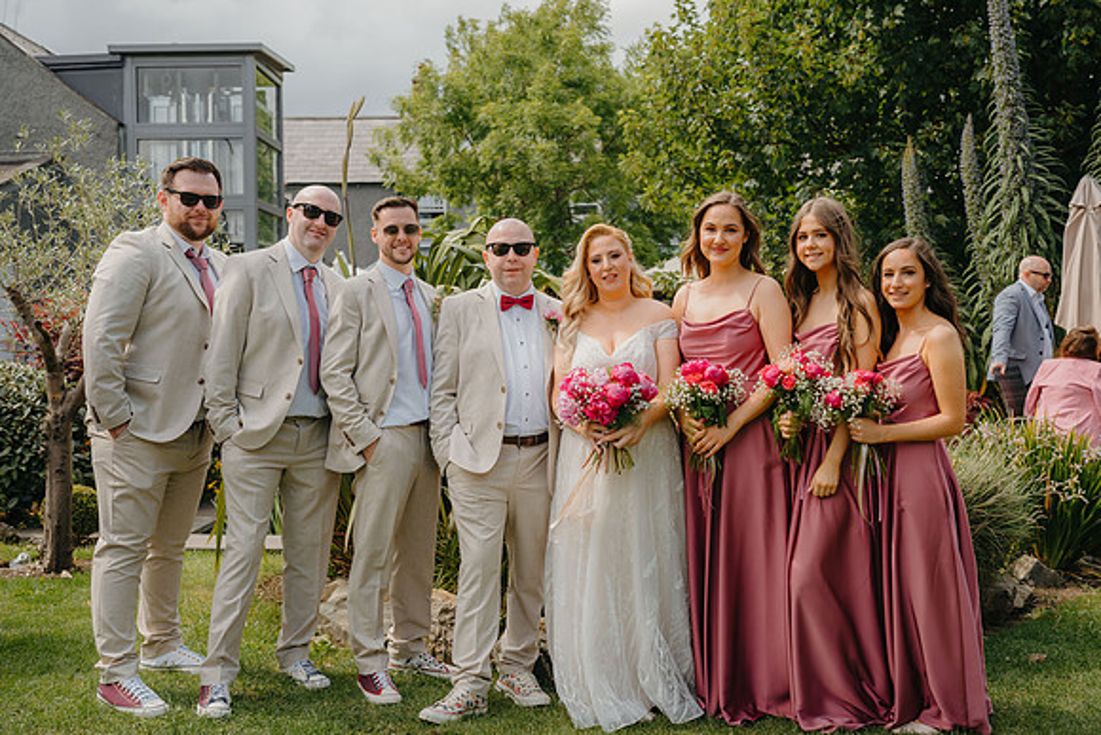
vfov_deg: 34.0
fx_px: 1202
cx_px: 562
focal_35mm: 39
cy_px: 368
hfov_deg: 49.2
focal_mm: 35
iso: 100
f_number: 4
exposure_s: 1/320
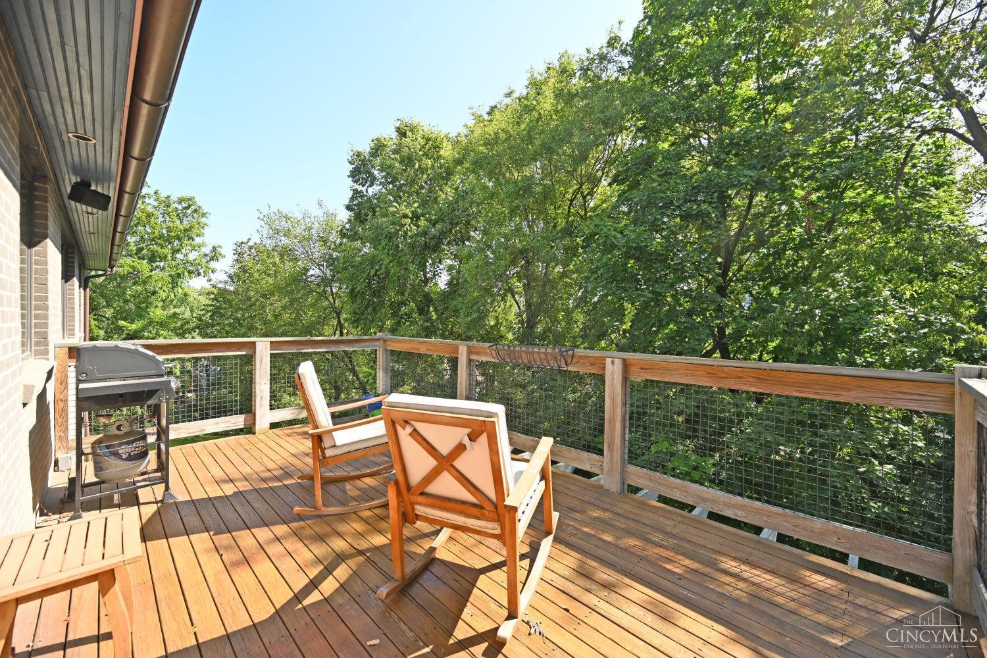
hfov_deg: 104.3
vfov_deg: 81.2
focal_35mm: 14
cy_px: 329
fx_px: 384
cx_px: 494
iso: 200
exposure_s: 1/250
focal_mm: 14
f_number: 5.6
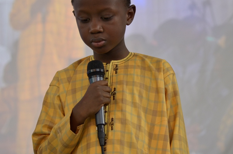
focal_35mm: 197
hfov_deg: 10.5
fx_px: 1270
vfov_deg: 6.9
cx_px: 134
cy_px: 72
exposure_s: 1/50
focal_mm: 95
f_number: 4
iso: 640
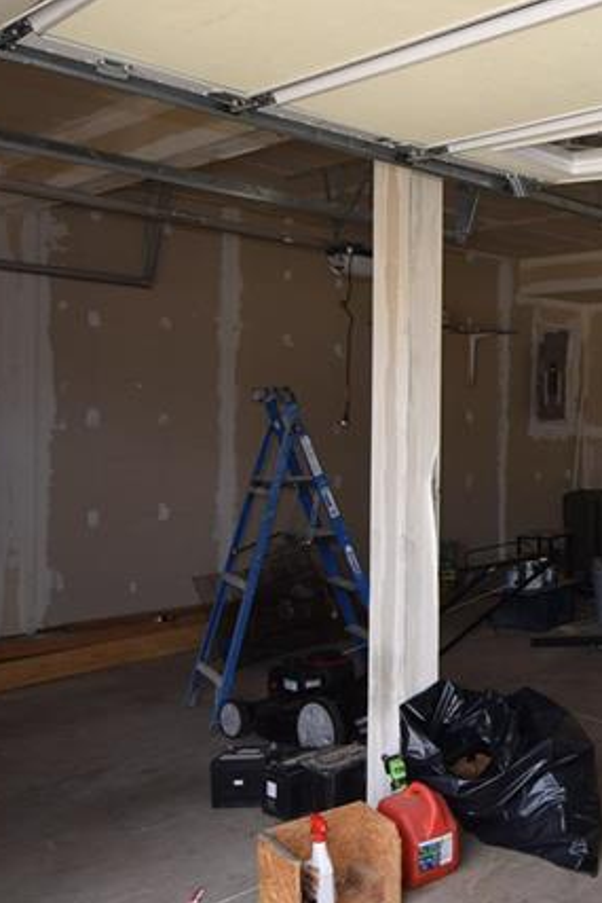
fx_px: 902
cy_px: 414
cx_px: 716
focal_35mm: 36
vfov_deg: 53.1
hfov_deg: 31.2
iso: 250
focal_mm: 10
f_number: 5.6
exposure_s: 1/125
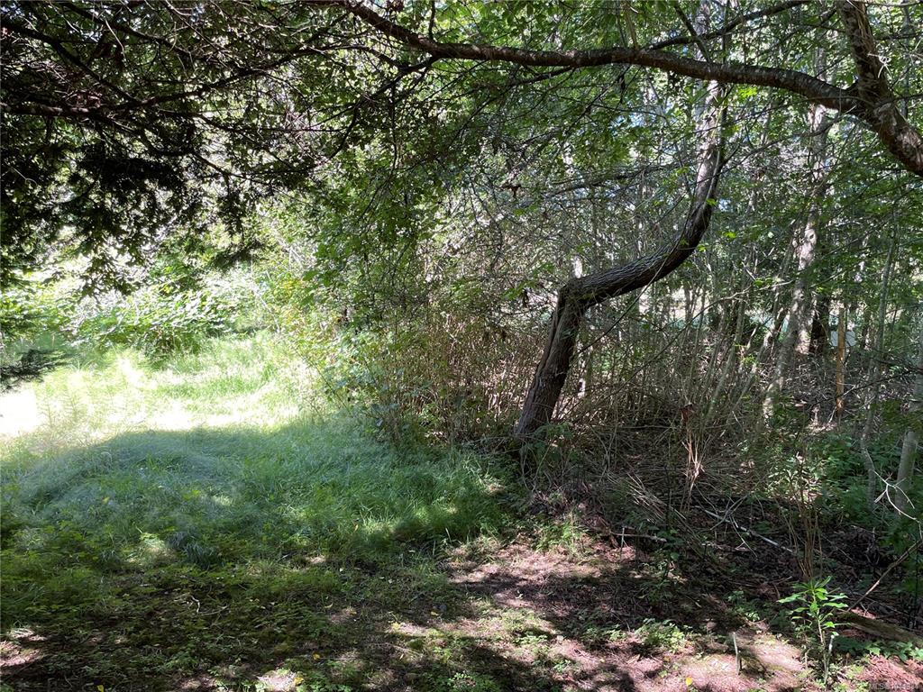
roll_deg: +0.5
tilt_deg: -5.4
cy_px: 346
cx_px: 462
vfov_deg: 53.1
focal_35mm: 26
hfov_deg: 67.3
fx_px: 693
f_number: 1.6
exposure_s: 1/121
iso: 64
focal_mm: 4.2
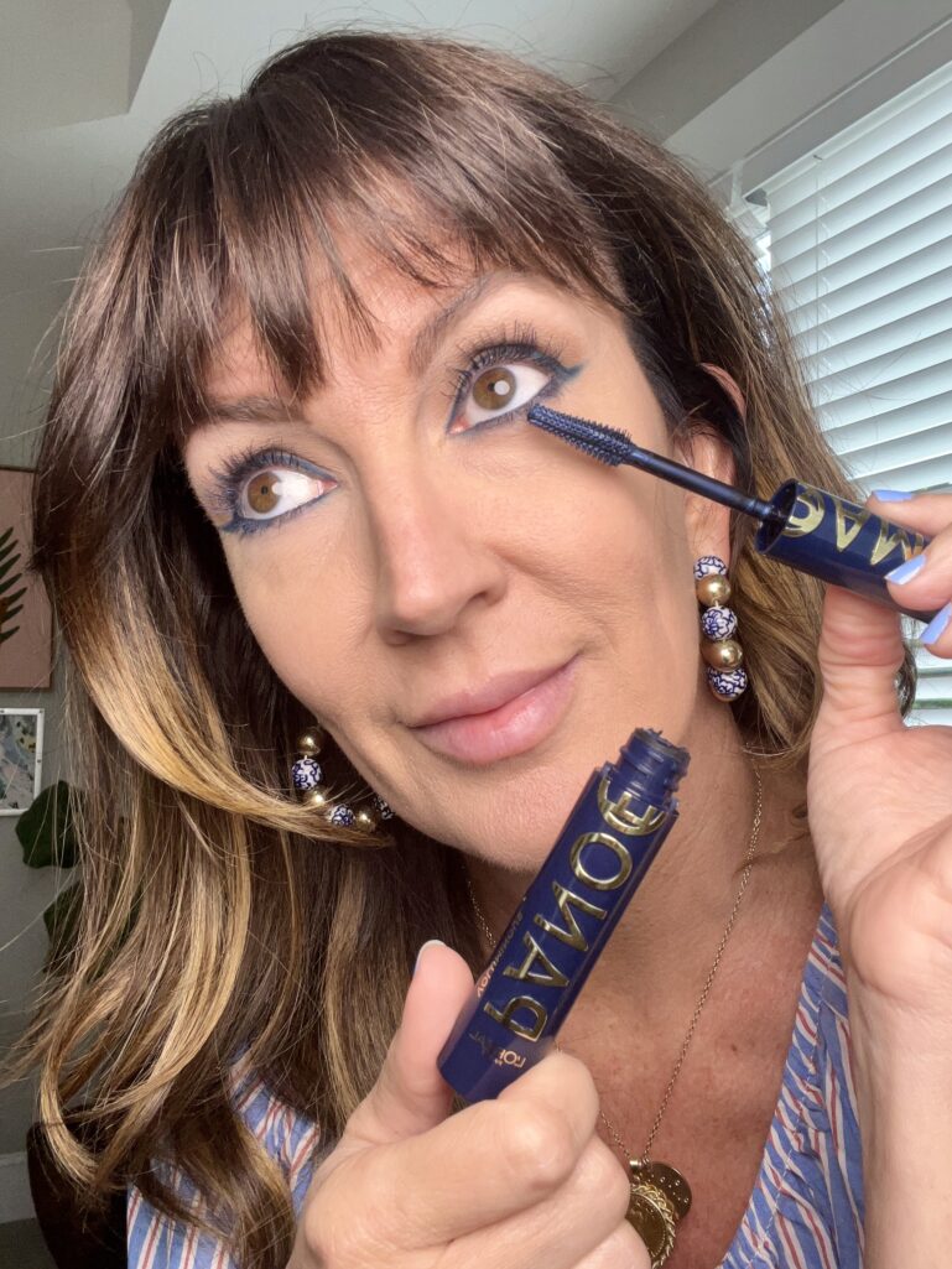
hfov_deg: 46.8
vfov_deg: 60.0
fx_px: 1100
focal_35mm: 30
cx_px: 476
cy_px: 634
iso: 50
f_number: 2.2
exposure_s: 1/120
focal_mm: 2.71
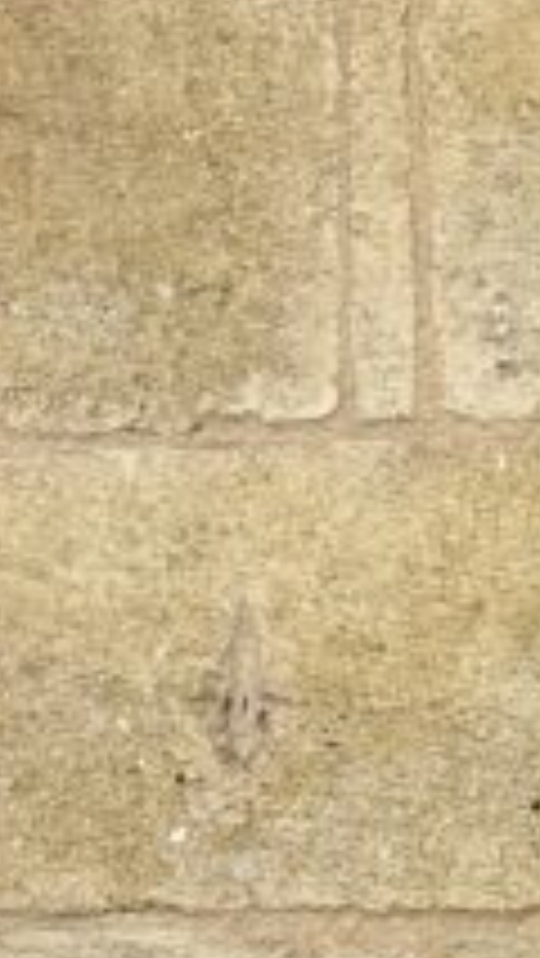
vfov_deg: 21.3
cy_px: 877
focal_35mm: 98
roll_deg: -0.2
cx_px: 1148
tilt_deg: +2.1
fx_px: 2492
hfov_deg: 11.0
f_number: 1.78
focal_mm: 6.86
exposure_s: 1/1880
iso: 80
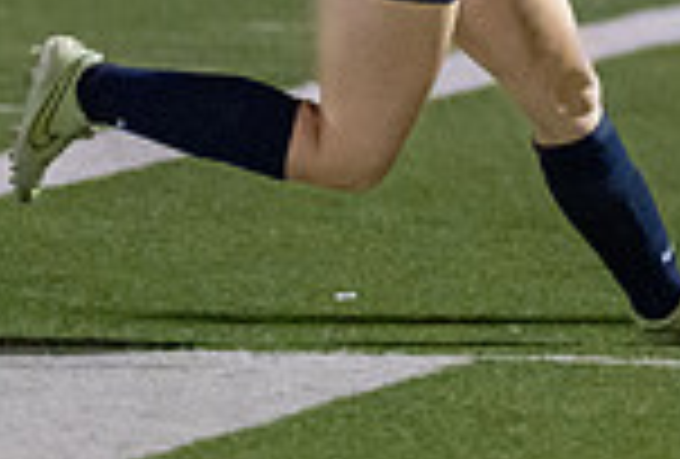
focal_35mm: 1209
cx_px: 1078
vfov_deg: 1.1
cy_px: -378
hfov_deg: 1.7
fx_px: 22928
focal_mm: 200
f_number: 2.8
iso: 4000
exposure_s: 1/1000
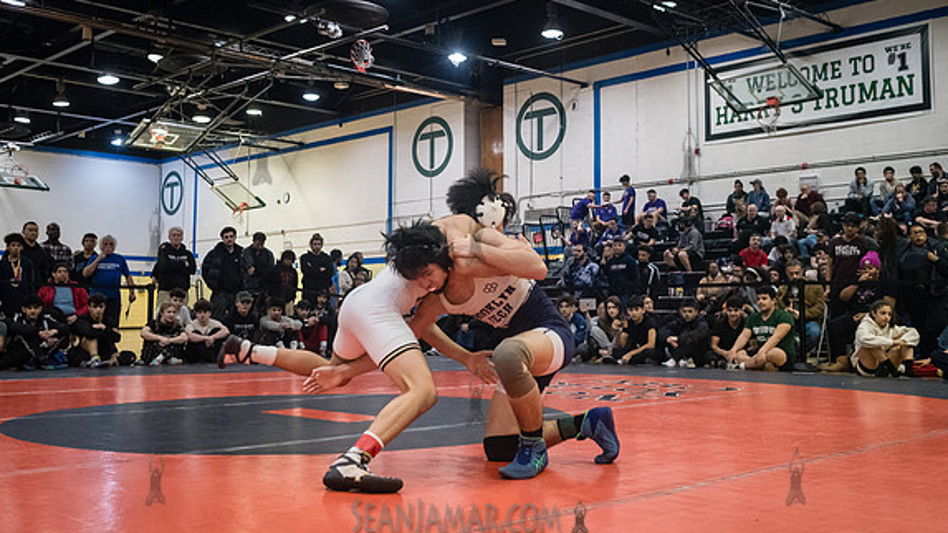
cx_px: 475
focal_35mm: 39
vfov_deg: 30.4
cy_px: 236
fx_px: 980
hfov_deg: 51.6
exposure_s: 1/400
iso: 8000
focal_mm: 35
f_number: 4
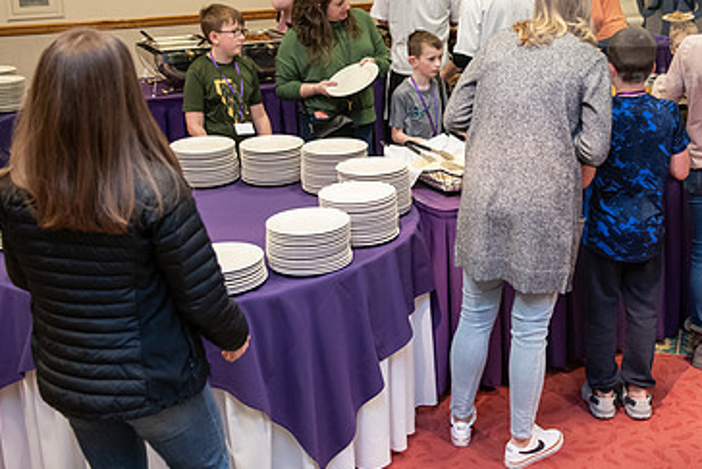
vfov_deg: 26.2
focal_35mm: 51
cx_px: 471
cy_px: 119
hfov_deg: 38.4
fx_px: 995
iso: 1600
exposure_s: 1/160
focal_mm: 32
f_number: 3.2
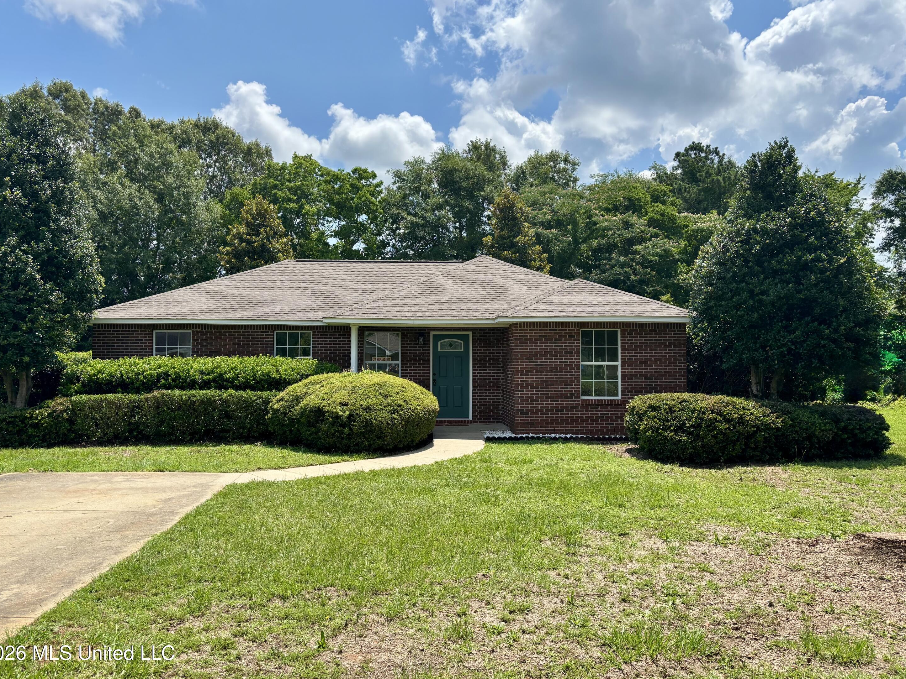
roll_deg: -0.1
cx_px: 437
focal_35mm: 27
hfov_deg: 65.3
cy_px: 333
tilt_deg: +1.8
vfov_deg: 51.4
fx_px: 707
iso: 50
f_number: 1.6
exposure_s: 1/3413
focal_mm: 5.96
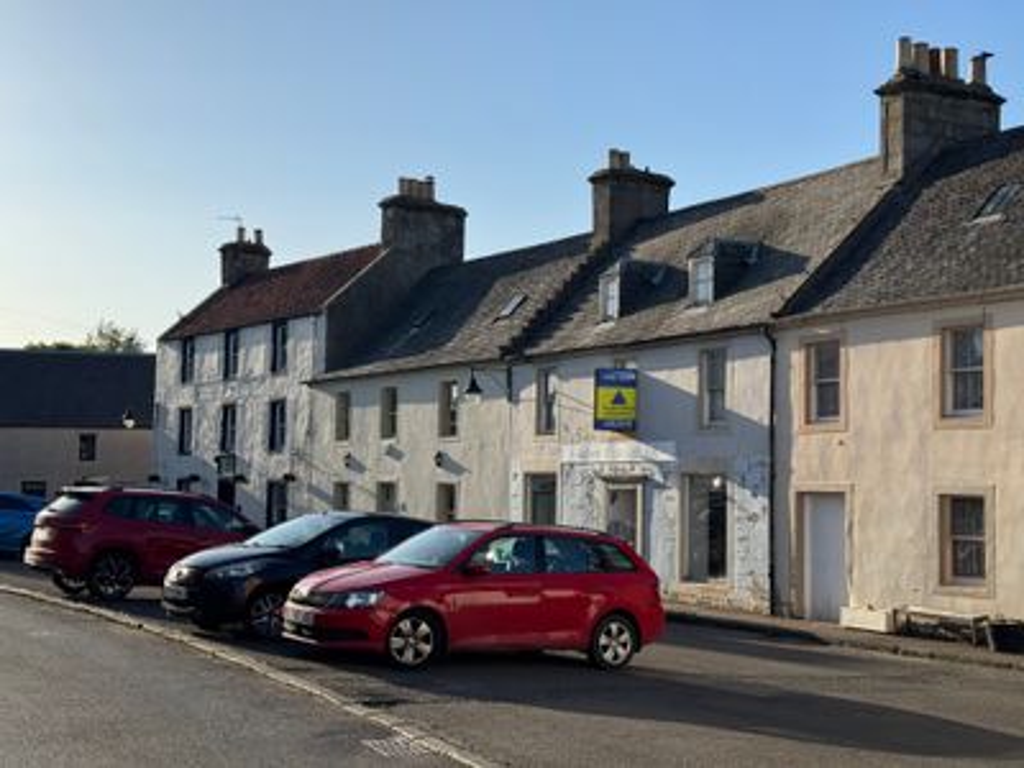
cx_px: 512
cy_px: 384
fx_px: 1420
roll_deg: -0.2
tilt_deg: +3.8
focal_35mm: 48
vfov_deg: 30.3
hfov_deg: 39.7
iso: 64
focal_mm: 6.76
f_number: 1.78
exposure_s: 1/4608
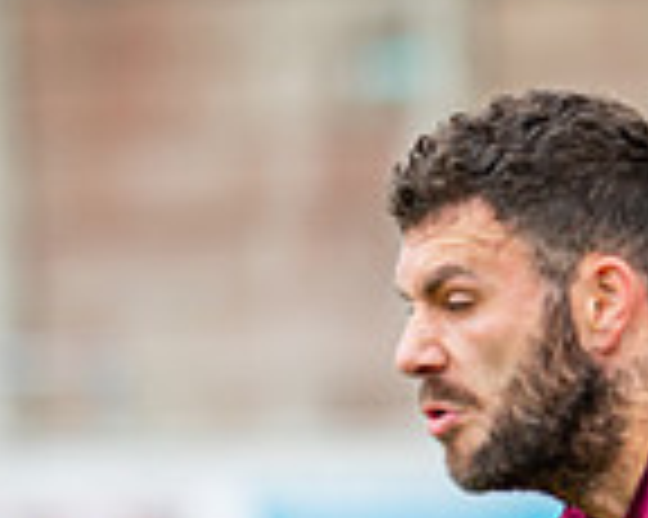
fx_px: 15236
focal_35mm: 795
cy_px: 600
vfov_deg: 1.9
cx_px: 1084
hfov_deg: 2.4
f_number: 1.8
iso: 160
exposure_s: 1/1200
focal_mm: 135
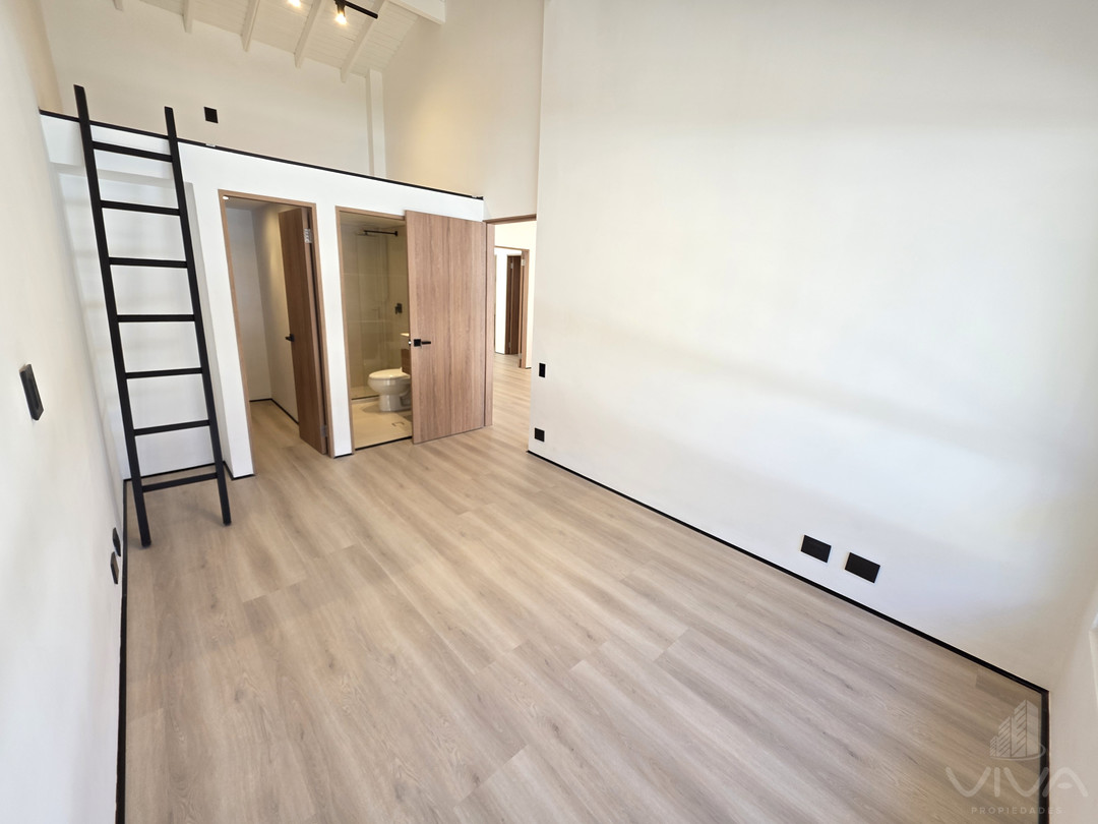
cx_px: 549
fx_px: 412
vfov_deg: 89.9
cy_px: 412
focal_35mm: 13
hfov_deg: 106.2
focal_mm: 2.2
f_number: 1.9
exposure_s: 1/40
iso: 80
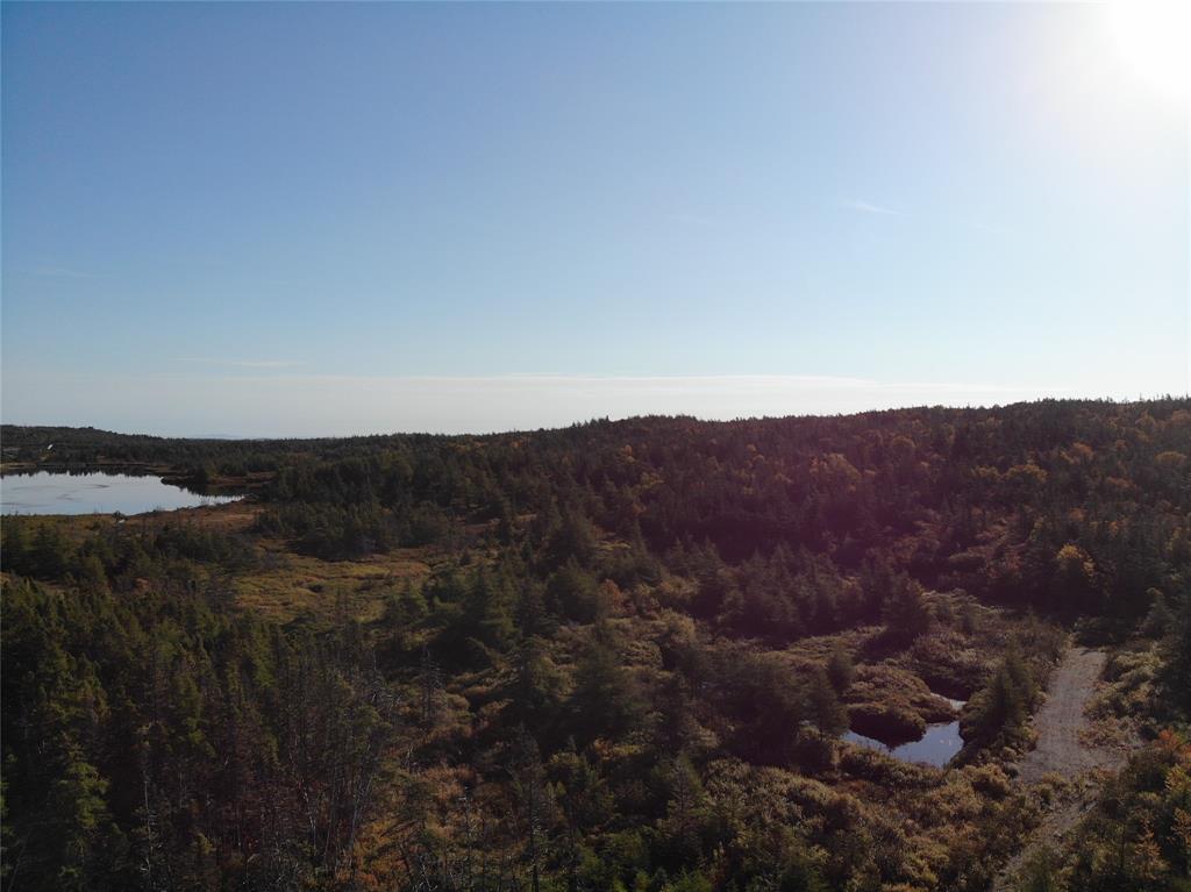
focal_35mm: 24
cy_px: 446
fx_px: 825
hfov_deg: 71.6
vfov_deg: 56.8
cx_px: 596
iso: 101
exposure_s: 1/1951
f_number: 2.8
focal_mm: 4.5
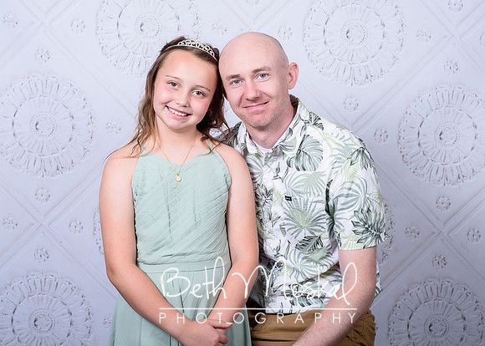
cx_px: 251
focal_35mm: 65
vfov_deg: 21.7
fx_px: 901
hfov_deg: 30.1
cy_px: 142
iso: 100
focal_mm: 50
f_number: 5.6
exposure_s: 1/200
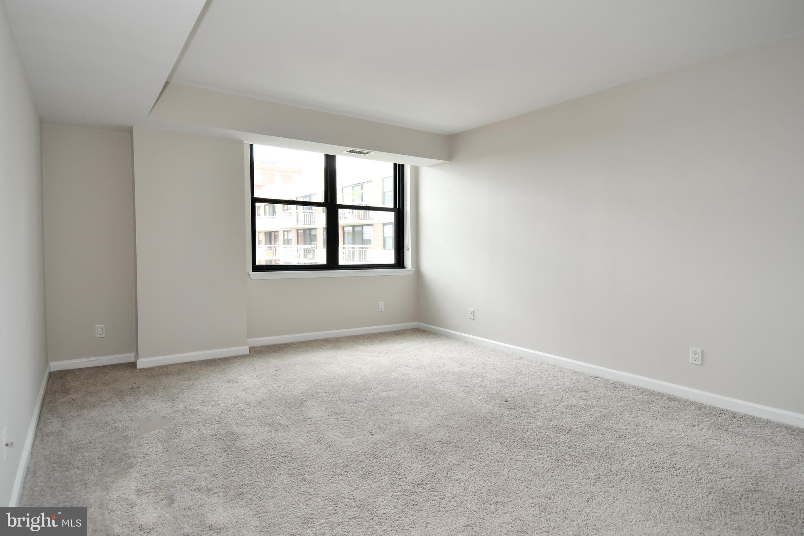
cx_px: 402
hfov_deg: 90.0
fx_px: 402
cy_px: 268
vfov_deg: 67.4
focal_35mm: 18
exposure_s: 1/80
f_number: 4.5
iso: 200
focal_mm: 12
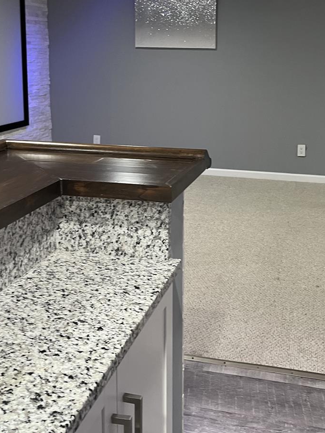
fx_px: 538
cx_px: 195
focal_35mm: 43
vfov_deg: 43.3
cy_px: 150
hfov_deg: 33.5
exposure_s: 1/60
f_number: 1.6
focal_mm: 5.1
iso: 160
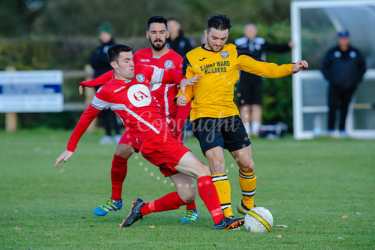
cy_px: 125
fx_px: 5205
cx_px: 188
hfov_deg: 4.1
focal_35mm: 500
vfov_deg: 2.7
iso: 2200
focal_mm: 500
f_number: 6.7
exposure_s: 1/2000
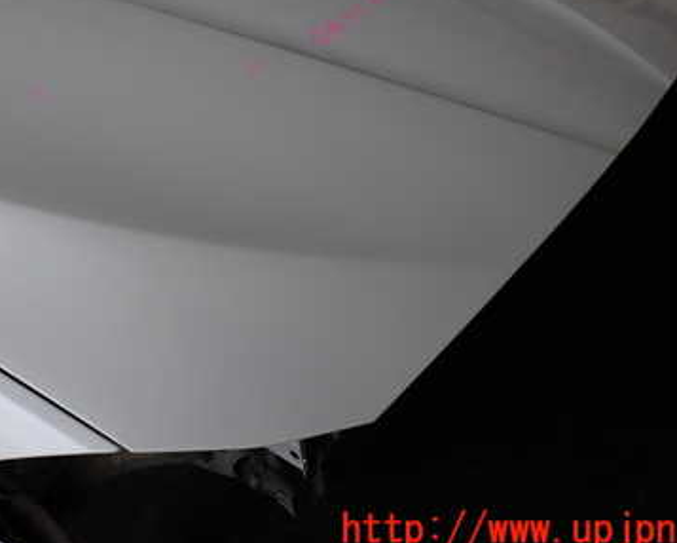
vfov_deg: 35.6
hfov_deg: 43.8
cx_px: 201
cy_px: 127
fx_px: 822
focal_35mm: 41
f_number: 2.8
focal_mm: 4.5
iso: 100
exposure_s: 1/640
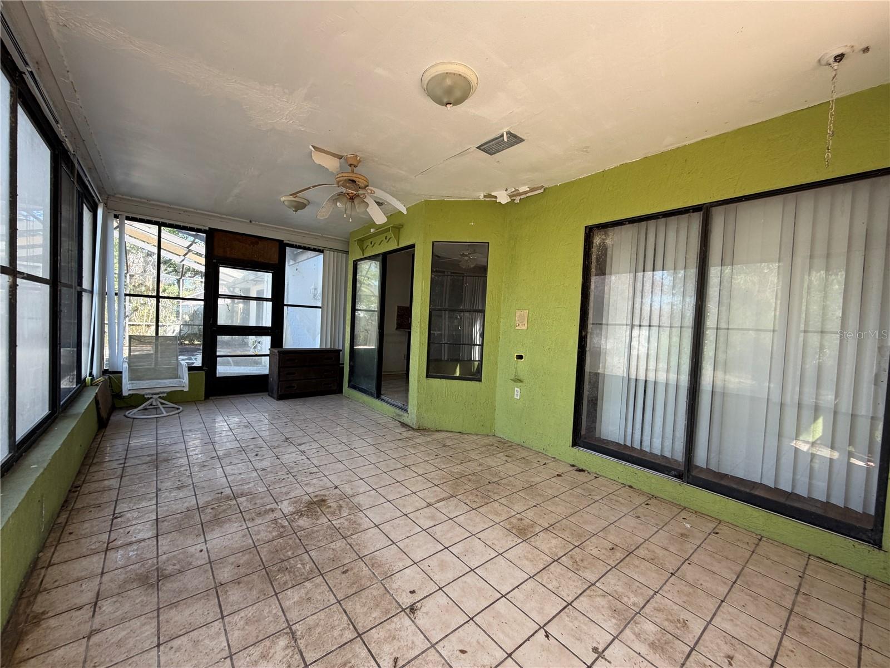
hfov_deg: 102.1
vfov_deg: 85.7
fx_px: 360
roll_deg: -2.6
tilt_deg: -0.5
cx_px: 445
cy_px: 334
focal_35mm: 14
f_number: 2.2
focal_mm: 2.22
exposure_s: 1/121
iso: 100
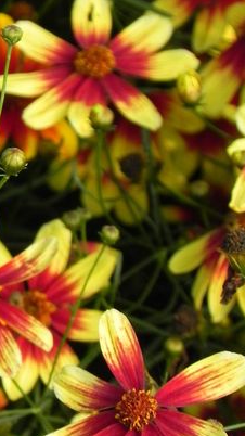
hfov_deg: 2.3
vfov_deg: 4.0
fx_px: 6181
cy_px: 155
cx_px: -46
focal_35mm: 535
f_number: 5
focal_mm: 44
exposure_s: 1/400
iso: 160
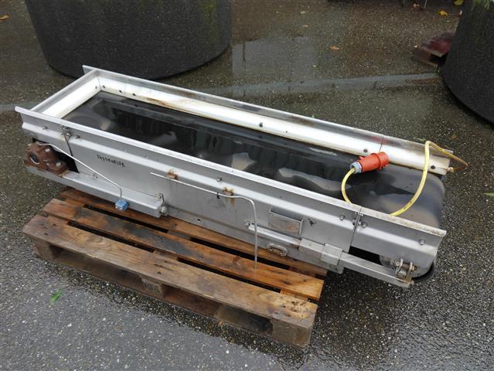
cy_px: 186
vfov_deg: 49.8
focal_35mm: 28
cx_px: 247
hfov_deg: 63.4
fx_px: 400
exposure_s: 1/200
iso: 160
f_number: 5
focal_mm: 14
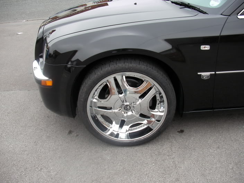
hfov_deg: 45.8
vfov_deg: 35.1
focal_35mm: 41
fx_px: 289
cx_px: 122
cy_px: 92
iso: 50
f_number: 3.5
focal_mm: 6.3
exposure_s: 1/226
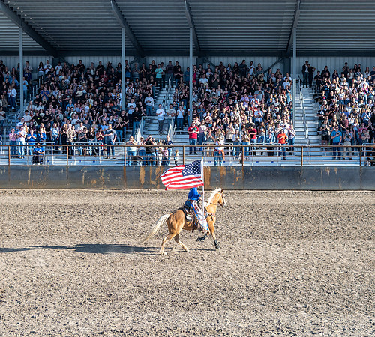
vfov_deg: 22.0
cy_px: 169
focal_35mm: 74
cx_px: 226
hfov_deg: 24.3
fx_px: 868
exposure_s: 1/1000
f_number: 4
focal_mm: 38
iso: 125
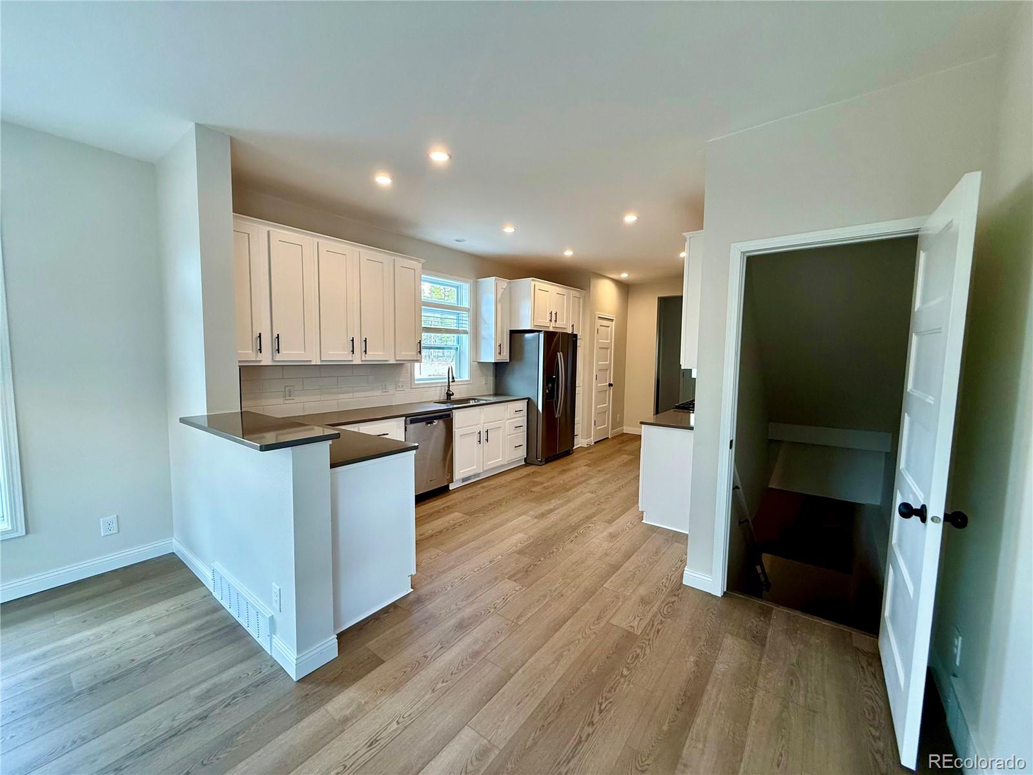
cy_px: 388
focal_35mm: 14
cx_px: 516
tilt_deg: -4.6
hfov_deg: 102.1
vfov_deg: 85.7
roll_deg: -0.6
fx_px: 418
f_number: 2.2
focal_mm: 2.22
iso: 125
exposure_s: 1/120
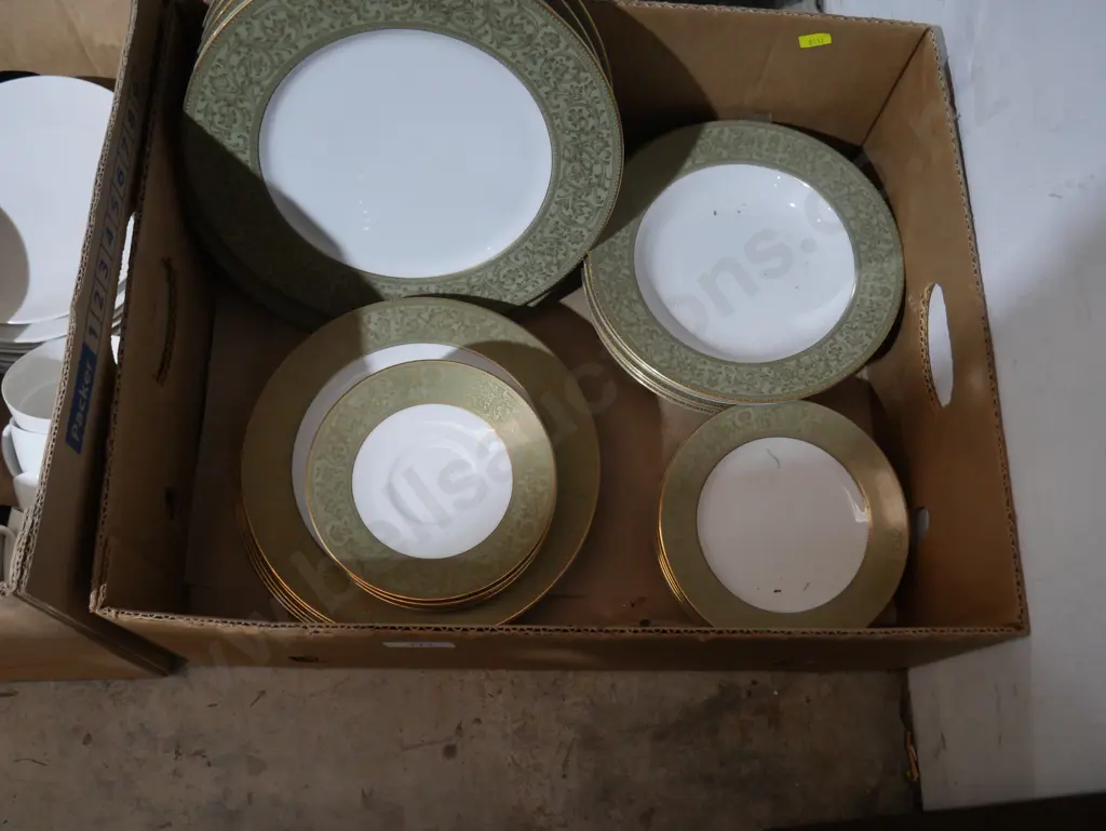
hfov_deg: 53.9
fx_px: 1087
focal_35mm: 34
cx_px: 553
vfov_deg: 41.8
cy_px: 416
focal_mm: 17
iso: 1600
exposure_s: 1/60
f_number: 4
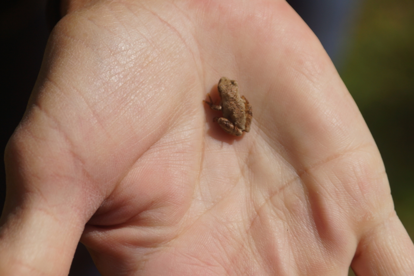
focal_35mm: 135
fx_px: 1552
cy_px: 138
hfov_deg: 15.2
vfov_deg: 10.2
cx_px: 207
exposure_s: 1/250
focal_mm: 90
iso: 100
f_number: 7.1
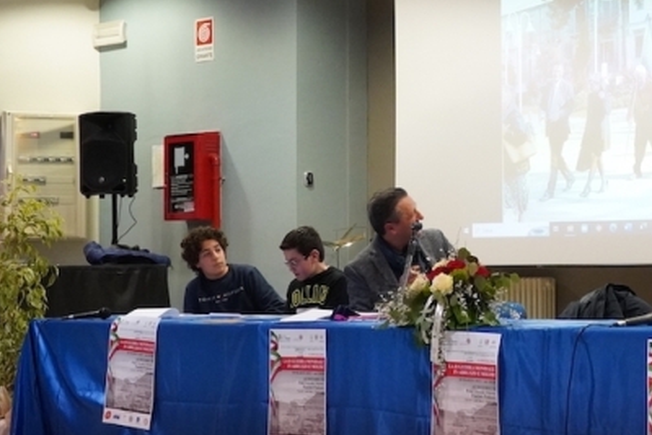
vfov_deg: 18.2
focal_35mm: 75
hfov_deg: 26.3
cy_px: 178
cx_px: 548
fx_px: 1359
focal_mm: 25
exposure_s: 1/160
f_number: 4.5
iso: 3200
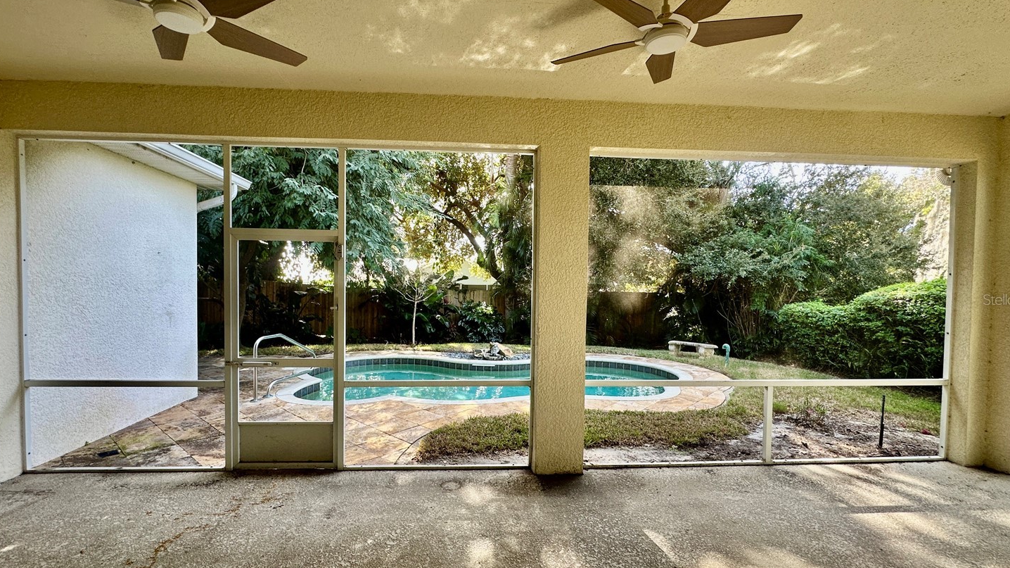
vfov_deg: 63.8
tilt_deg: -1.7
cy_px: 299
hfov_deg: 95.9
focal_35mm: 17
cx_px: 487
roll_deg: -1.2
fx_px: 455
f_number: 2.2
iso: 64
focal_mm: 2.22
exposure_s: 1/99
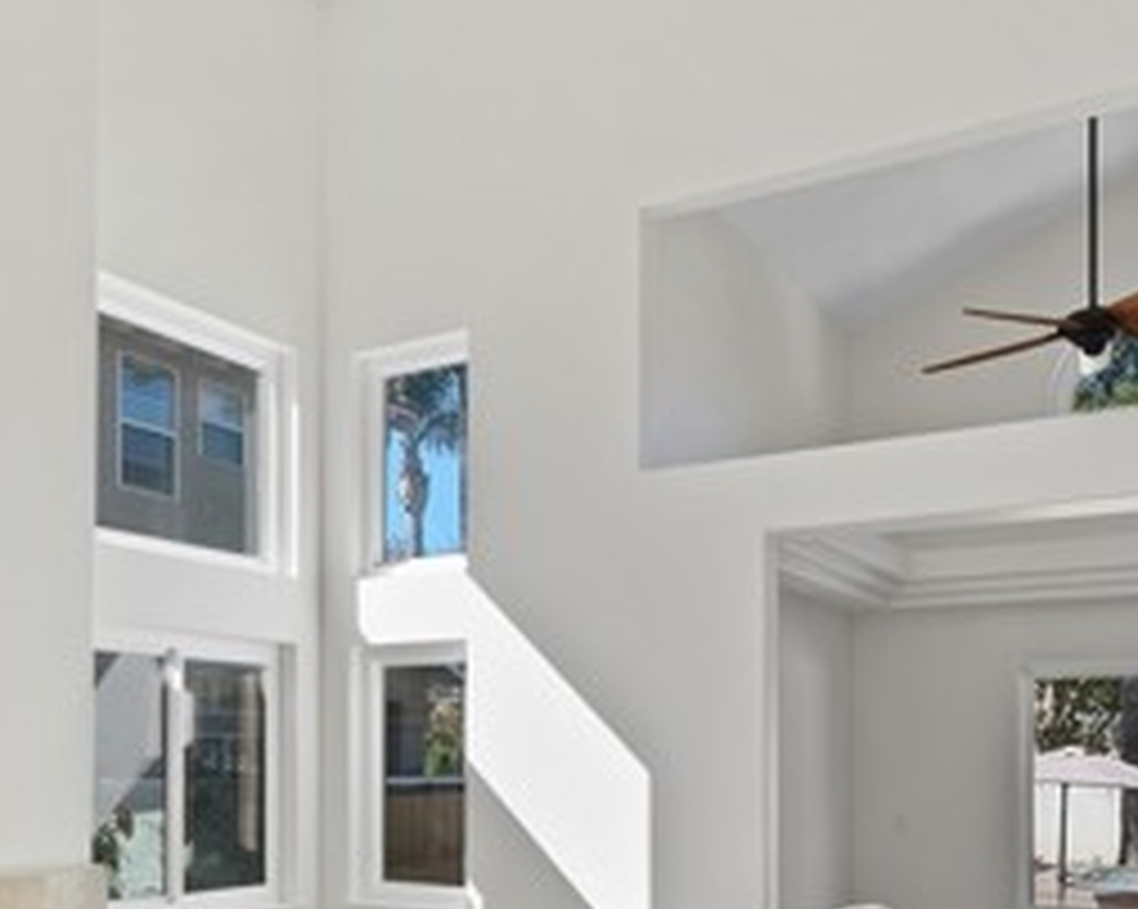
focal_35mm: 38
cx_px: 387
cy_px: 731
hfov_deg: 47.3
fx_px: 1279
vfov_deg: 37.7
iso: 200
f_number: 6.3
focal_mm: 16
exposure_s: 1/15
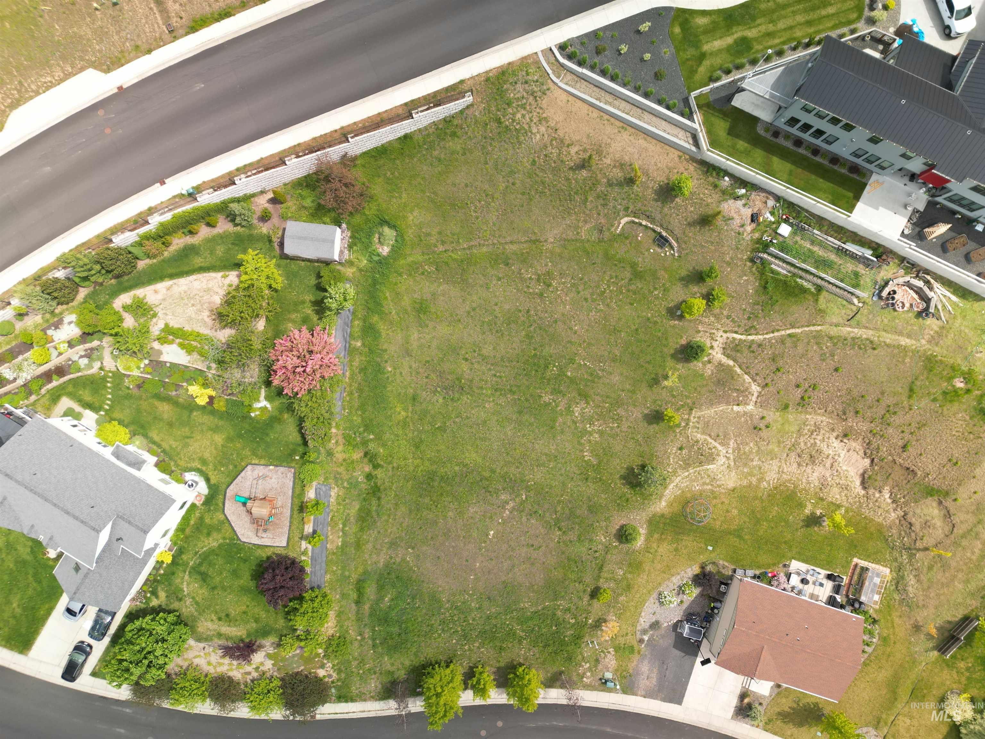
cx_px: 492
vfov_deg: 56.8
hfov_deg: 71.6
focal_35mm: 24
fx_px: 683
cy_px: 370
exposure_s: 1/100
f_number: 1.7
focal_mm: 6.72
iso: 100
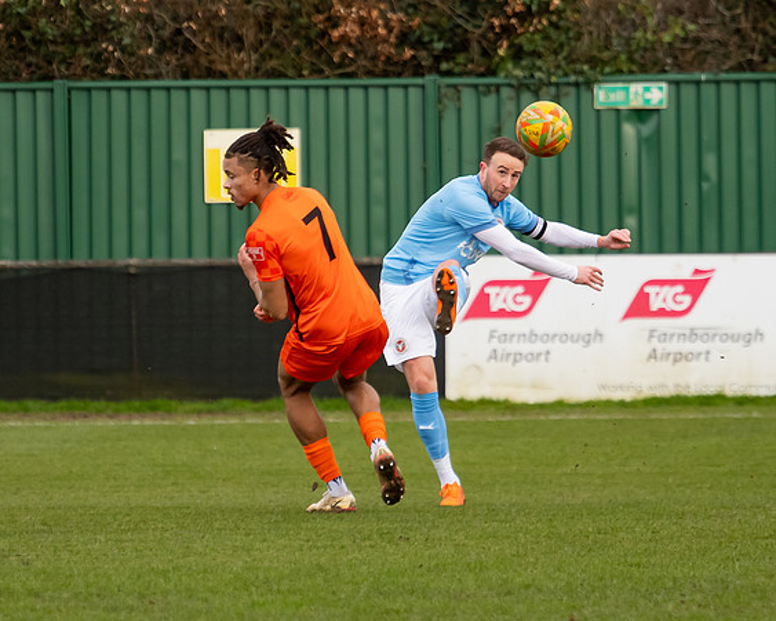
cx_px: 412
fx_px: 12607
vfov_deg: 2.8
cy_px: 322
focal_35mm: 549
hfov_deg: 3.5
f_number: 4
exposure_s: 1/1600
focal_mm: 240
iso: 800
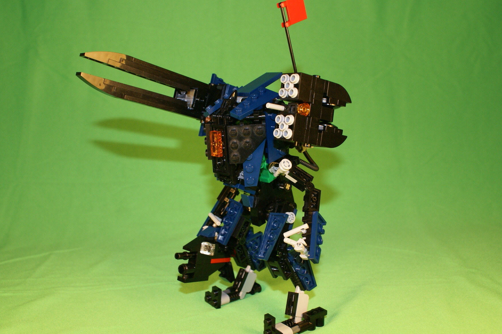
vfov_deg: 36.9
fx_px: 502
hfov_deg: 53.1
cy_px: 173
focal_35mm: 36
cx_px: 253
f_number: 5.6
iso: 400
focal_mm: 22
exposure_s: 1/60
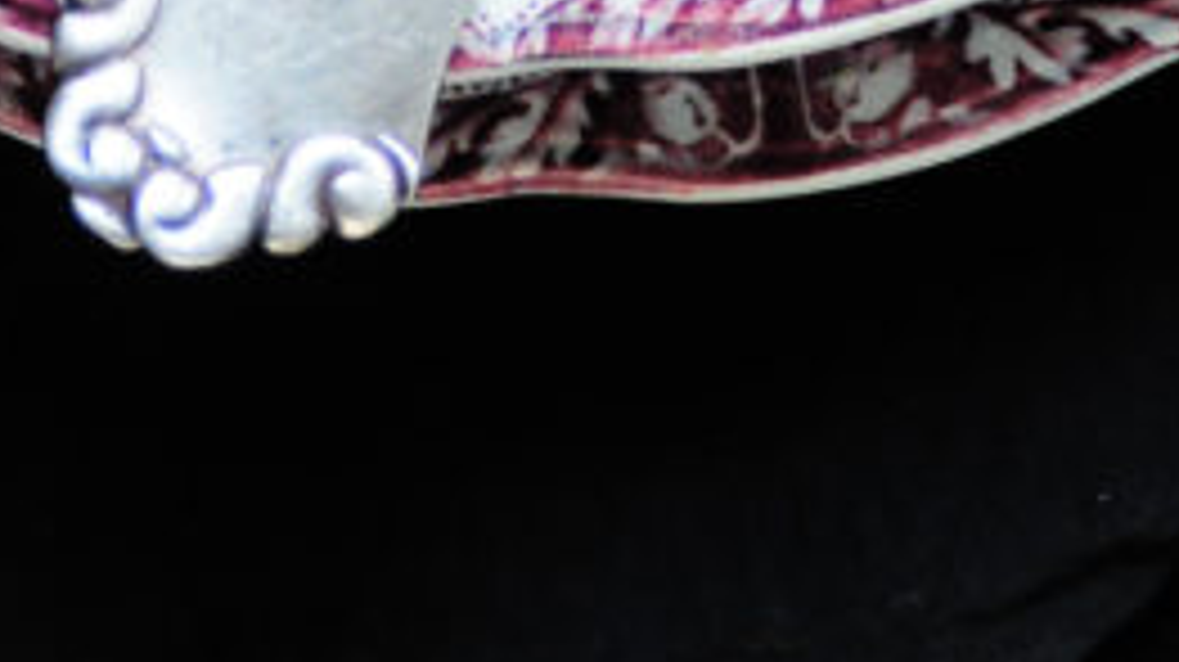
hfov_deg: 3.9
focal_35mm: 553
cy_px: -1518
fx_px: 17278
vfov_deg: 2.2
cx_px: 1188
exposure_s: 1/400
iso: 2000
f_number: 4.5
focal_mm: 90
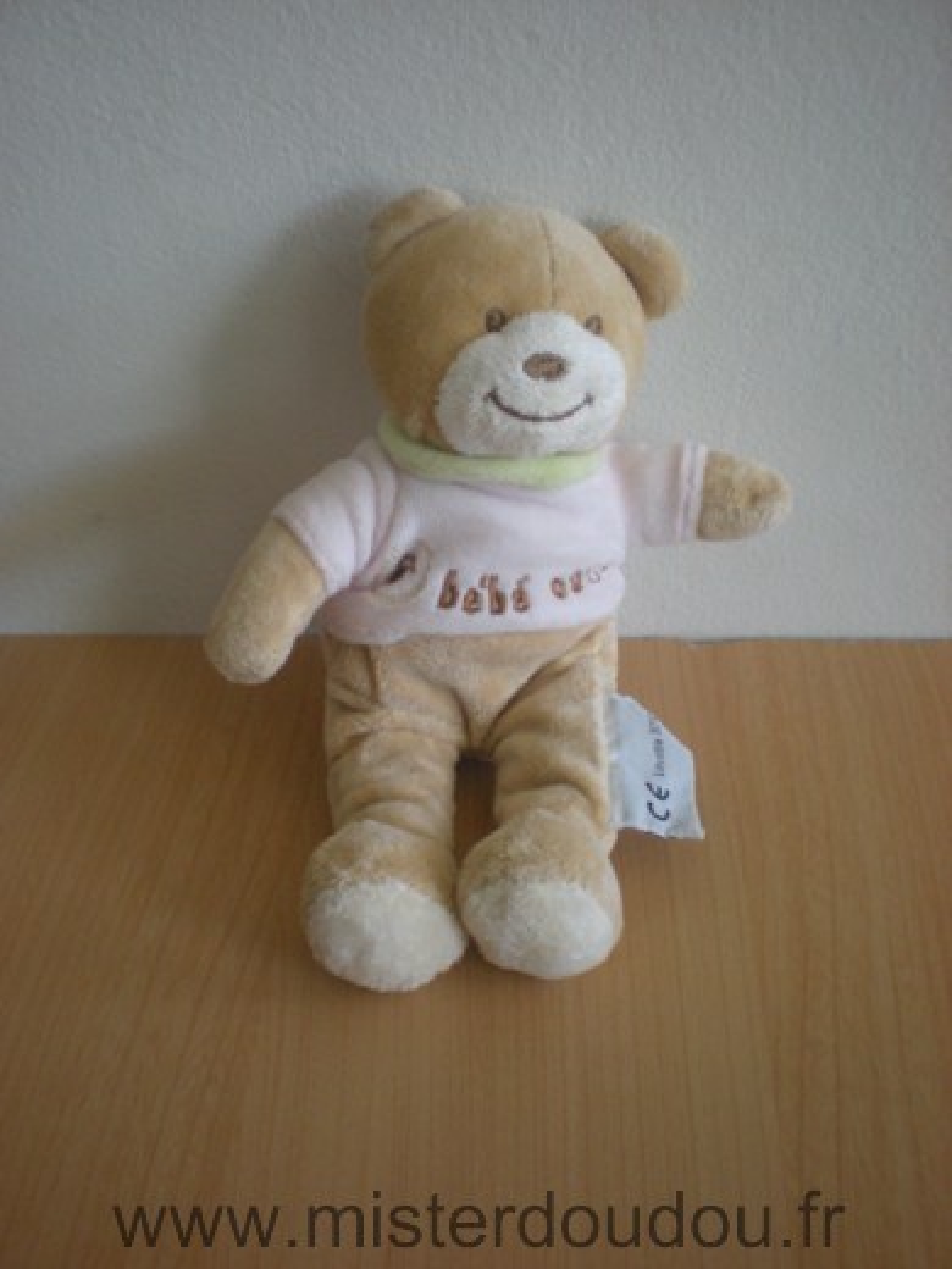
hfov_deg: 37.7
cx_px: 476
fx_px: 1393
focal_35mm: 38
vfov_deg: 49.0
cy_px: 634
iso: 185
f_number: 3.1
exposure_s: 1/62
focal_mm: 6.3
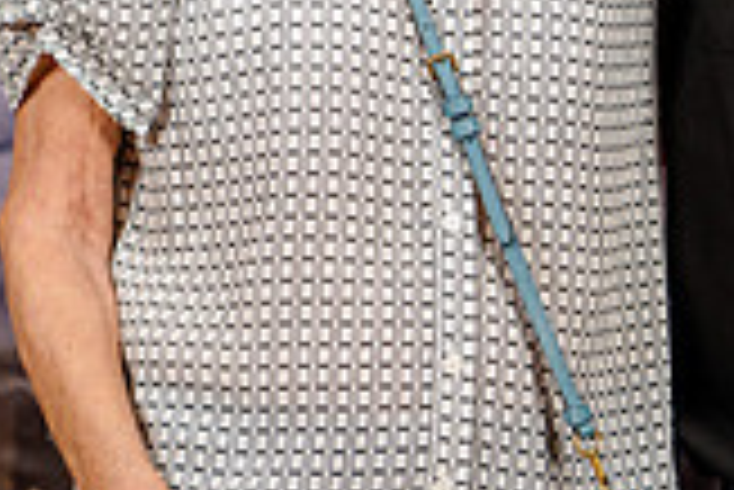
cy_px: -92
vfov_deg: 5.4
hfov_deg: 8.1
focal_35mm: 253
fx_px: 5163
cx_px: 806
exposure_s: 1/125
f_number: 4
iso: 250
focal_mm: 71
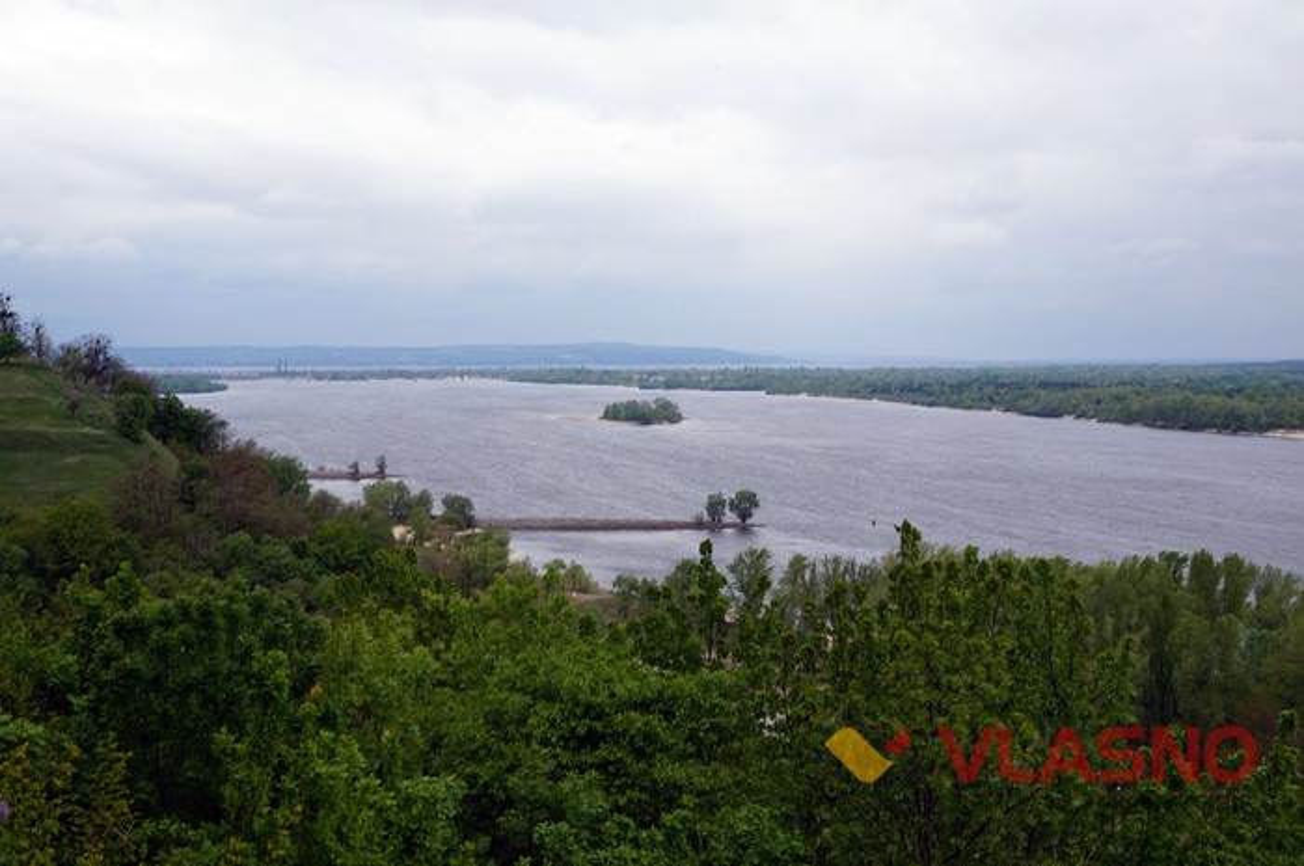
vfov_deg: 28.9
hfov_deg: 42.4
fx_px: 1682
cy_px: 433
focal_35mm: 46
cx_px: 652
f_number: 13
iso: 100
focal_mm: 31
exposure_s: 1/80
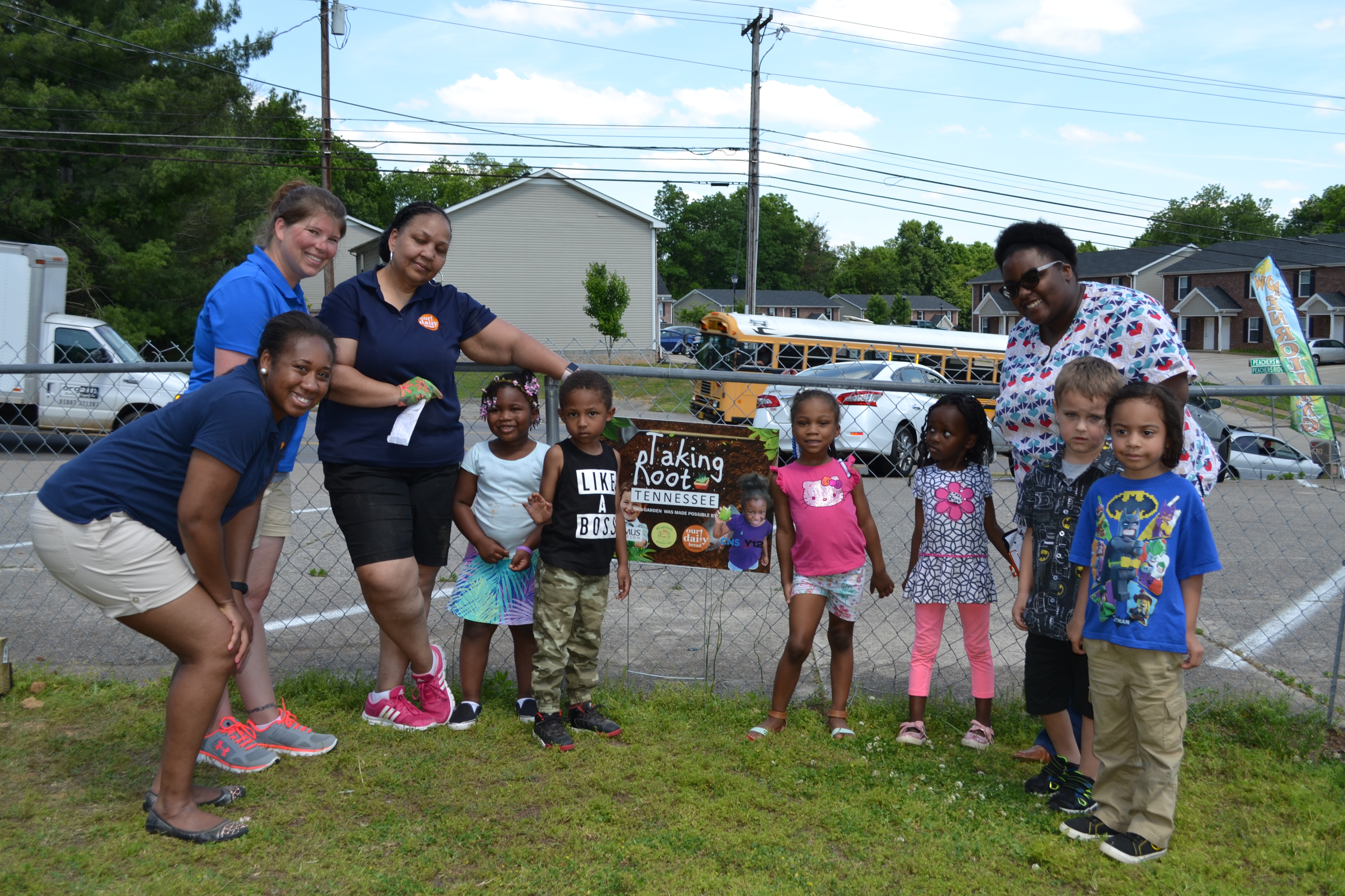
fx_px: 1233
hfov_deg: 57.2
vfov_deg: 40.0
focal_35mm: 33
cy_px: 448
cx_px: 672
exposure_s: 1/200
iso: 100
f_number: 6.3
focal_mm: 22
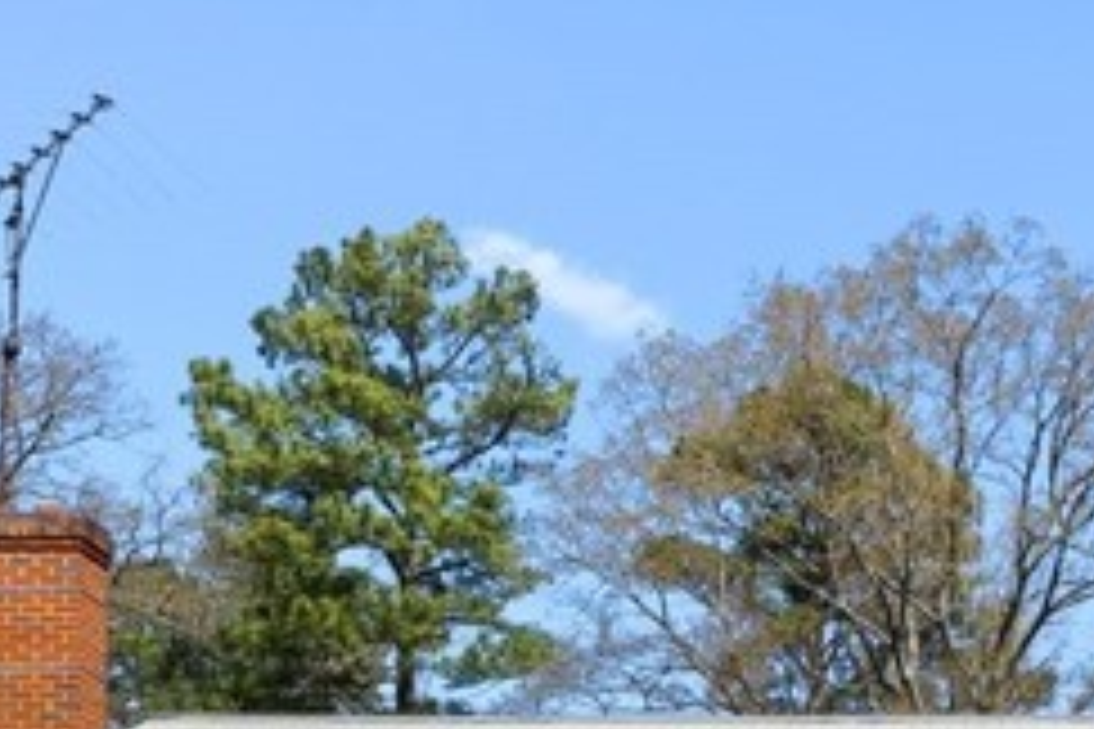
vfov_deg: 16.6
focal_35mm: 76
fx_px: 2309
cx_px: 810
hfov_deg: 26.3
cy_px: 1042
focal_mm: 17
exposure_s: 1/2000
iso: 1000
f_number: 8
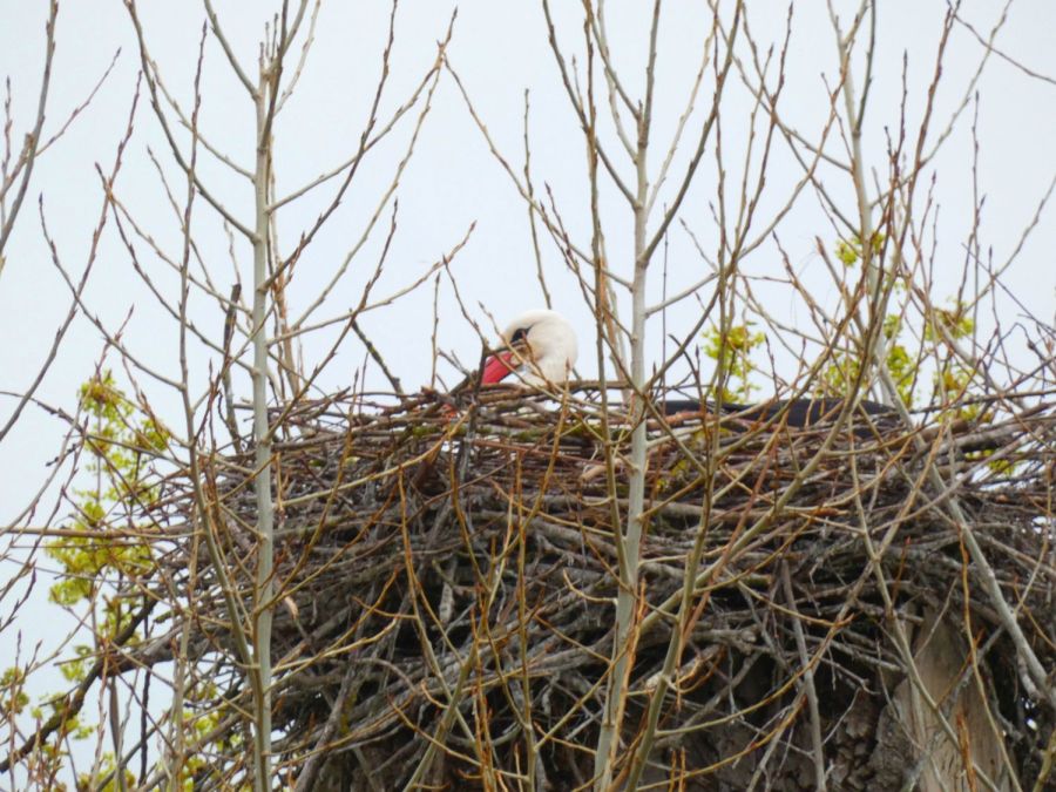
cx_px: 528
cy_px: 396
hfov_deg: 1.7
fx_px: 36607
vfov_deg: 1.2
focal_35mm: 1200
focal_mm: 215
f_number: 5.9
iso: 200
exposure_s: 1/125
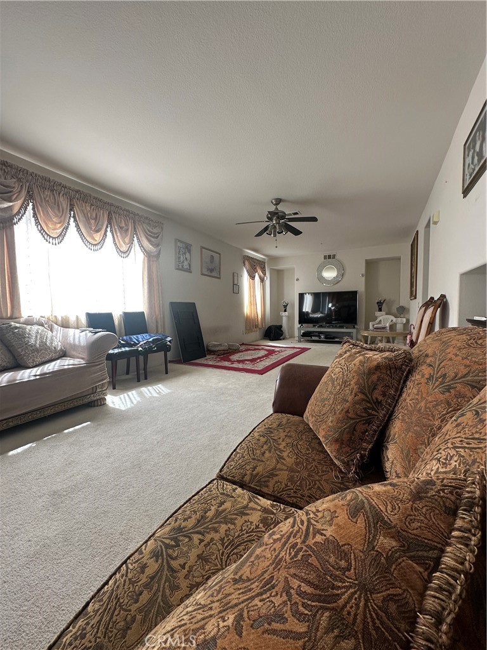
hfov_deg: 85.7
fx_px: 263
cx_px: 244
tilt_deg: -3.2
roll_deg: +0.1
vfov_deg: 102.1
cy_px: 325
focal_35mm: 14
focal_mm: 2.22
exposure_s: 1/99
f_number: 2.2
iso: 100
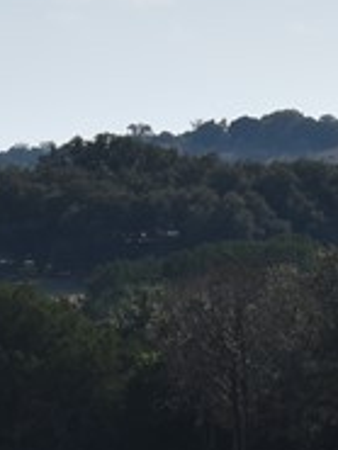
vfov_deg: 4.5
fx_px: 5735
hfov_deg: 3.4
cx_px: 126
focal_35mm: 441
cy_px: -92
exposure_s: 1/400
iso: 100
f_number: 10
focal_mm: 52
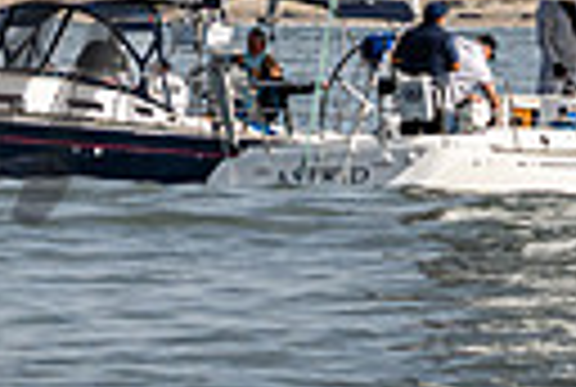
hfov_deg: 1.9
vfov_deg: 1.3
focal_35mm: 1084
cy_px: -510
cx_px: -228
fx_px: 17384
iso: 125
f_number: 5
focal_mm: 200
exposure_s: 1/2000
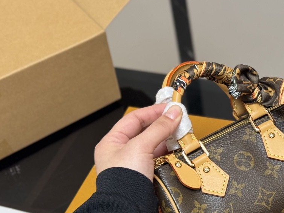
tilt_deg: -44.6
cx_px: 229
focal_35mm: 92
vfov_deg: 15.9
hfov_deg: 21.0
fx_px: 755
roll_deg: +7.5
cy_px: 170
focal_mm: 6.76
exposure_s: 1/60
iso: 125
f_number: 1.78
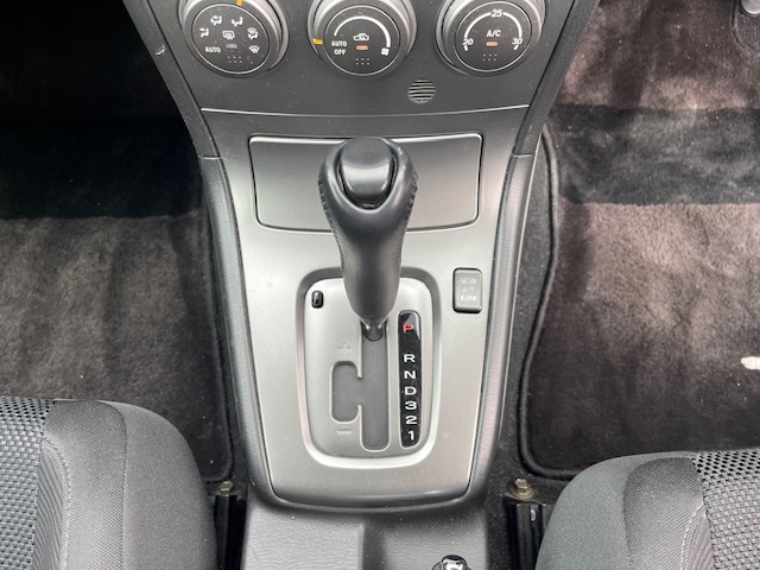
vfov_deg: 53.1
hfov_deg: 67.3
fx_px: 571
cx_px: 380
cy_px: 285
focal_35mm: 26
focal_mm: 5.1
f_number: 1.6
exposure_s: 1/121
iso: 80
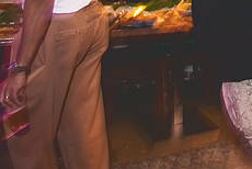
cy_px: 1
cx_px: 255
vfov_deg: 17.4
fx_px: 540
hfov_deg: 25.0
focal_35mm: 77
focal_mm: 29.5
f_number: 2.8
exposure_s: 1/25
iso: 3200
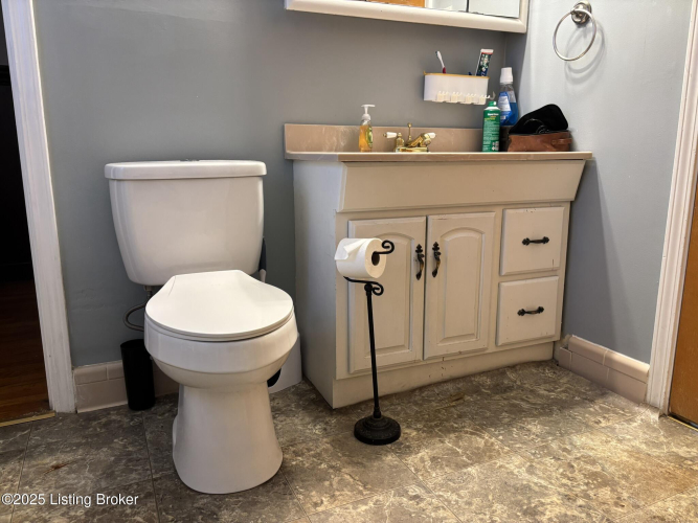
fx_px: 524
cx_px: 349
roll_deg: -0.4
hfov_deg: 67.3
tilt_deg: -11.6
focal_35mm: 26
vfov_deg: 53.0
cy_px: 262
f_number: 1.6
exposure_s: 1/60
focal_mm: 5.96
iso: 160
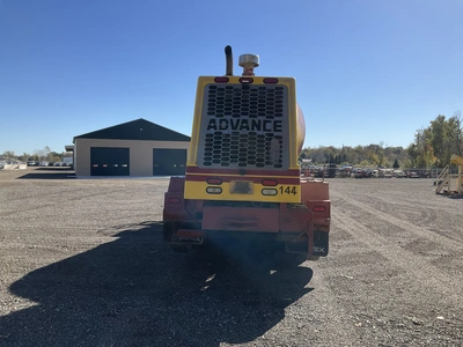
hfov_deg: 61.7
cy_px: 174
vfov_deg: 48.2
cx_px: 232
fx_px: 388
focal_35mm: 29
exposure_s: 1/1912
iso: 25
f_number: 1.8
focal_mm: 3
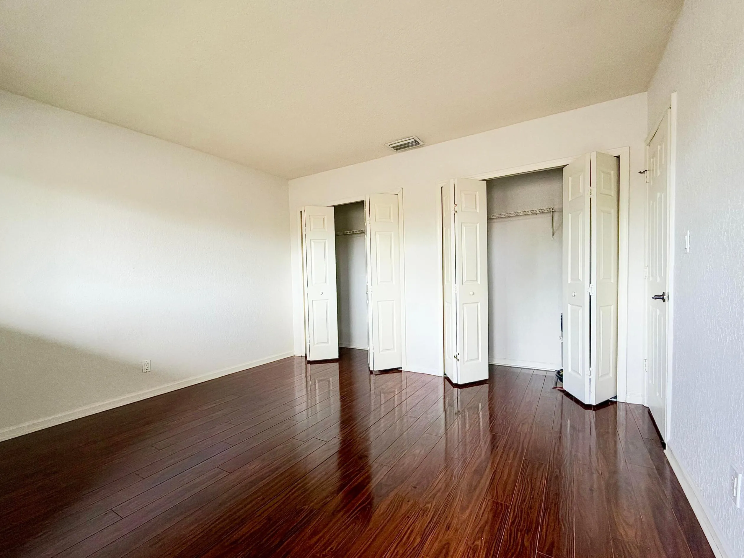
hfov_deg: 94.4
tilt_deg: -1.6
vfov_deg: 78.1
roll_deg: +1.8
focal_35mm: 16
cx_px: 354
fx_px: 344
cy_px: 291
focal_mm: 2.22
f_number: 2.2
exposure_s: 1/121
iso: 250
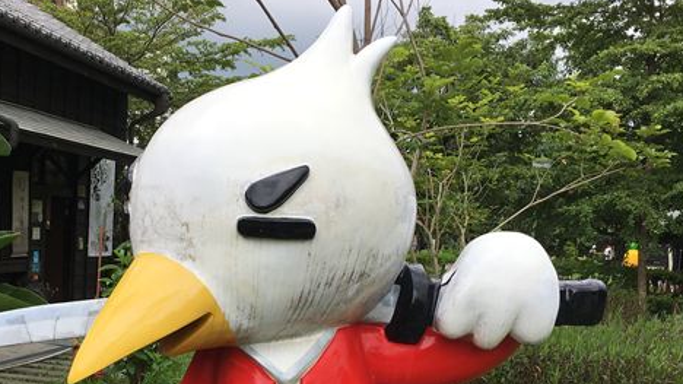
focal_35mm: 54
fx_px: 978
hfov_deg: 38.2
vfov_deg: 21.4
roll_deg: -4.2
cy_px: 384
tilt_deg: -7.4
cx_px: 248
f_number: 2.2
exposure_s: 1/810
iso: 25
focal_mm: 4.15
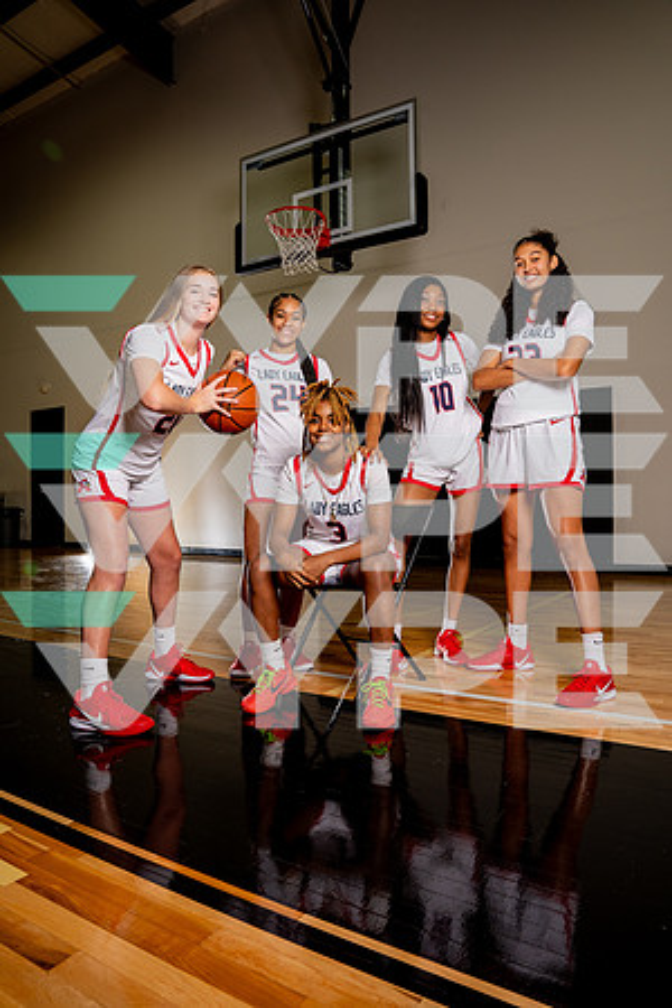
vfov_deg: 73.7
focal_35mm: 24
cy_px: 504
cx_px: 336
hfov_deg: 53.1
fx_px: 672
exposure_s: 1/200
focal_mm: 24
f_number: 7.1
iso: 640
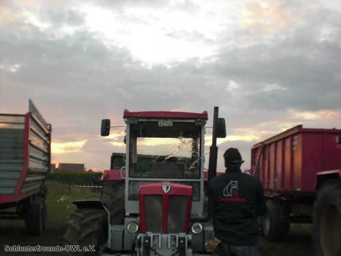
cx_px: 170
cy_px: 128
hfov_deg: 49.0
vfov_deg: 37.7
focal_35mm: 38
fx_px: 374
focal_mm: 6.3
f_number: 3.1
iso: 100
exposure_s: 1/125
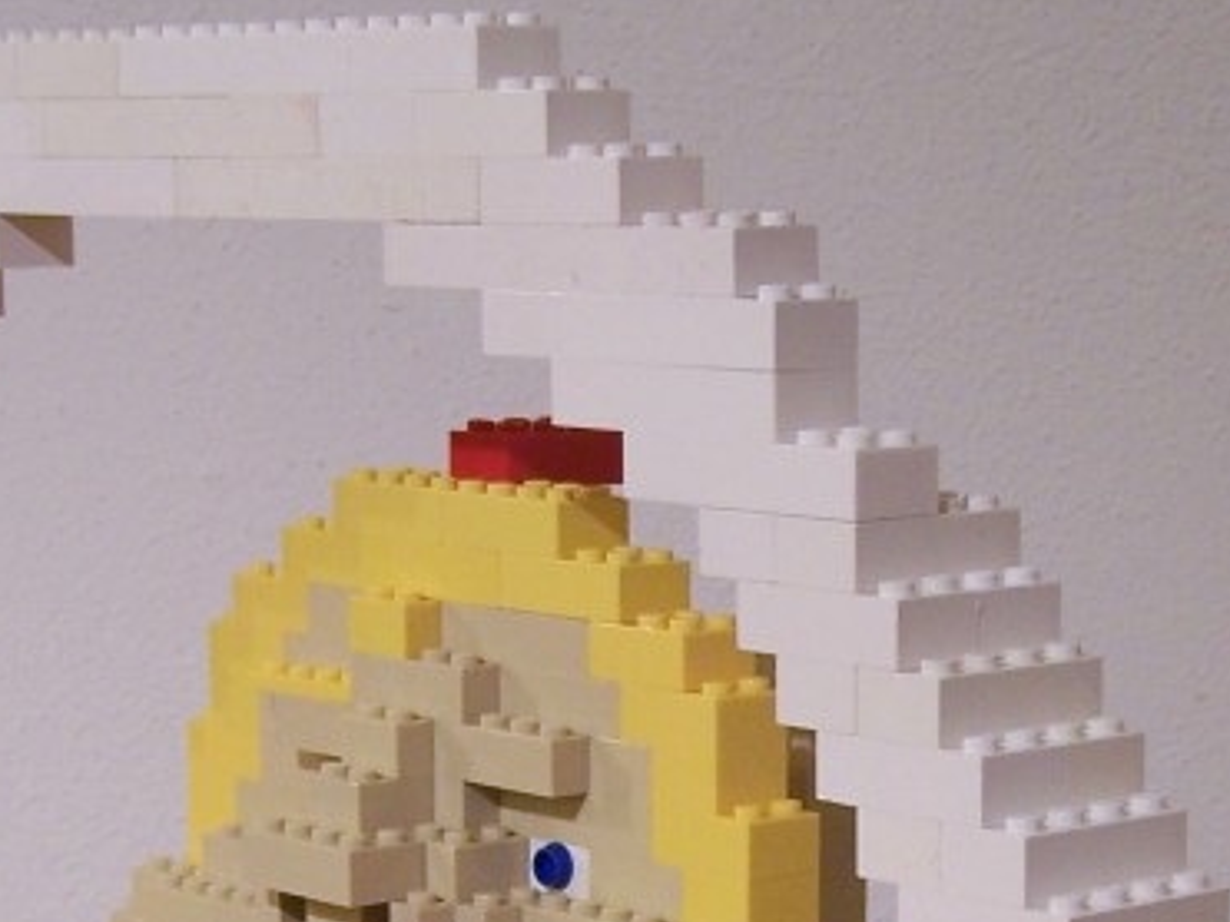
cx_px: 859
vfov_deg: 13.6
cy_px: 1184
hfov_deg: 18.7
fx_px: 3730
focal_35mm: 105
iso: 80
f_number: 2.8
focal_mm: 6.3
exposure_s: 1/2
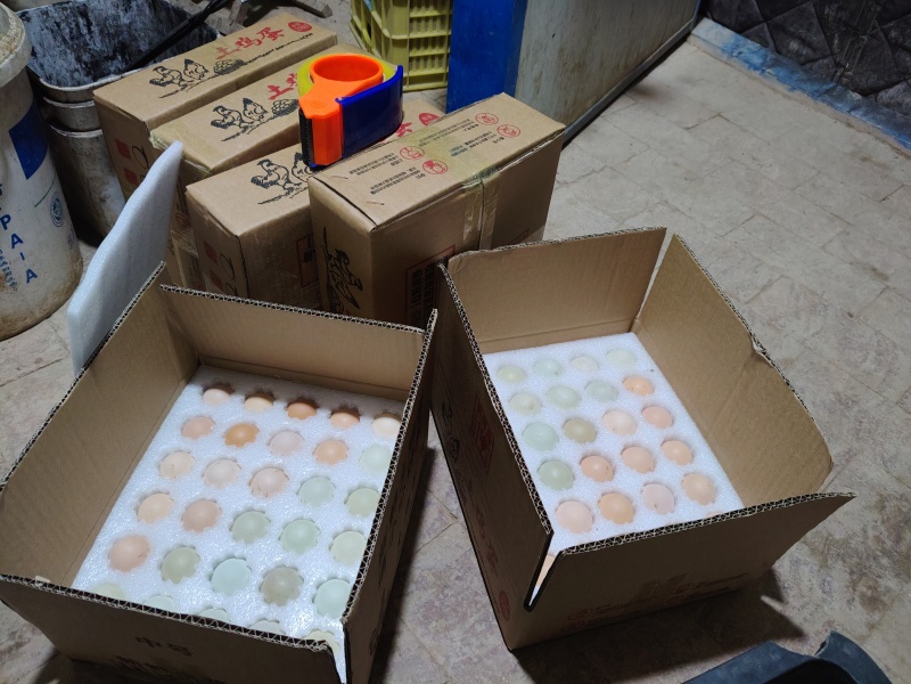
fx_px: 684
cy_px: 342
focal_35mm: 26
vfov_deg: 53.1
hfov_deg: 67.3
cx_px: 456
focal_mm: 4.84
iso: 1139
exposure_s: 1/25
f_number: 1.88
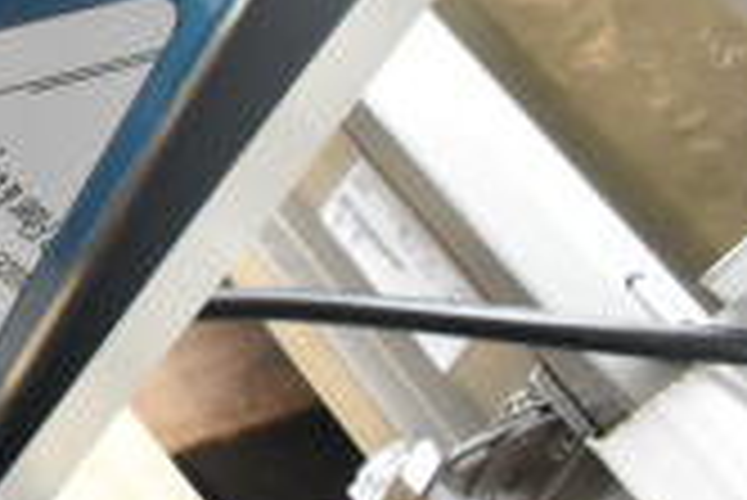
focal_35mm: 110
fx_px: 2284
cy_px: -137
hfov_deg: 15.7
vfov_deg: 12.1
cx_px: -621
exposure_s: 1/125
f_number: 5.6
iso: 1600
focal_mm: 20
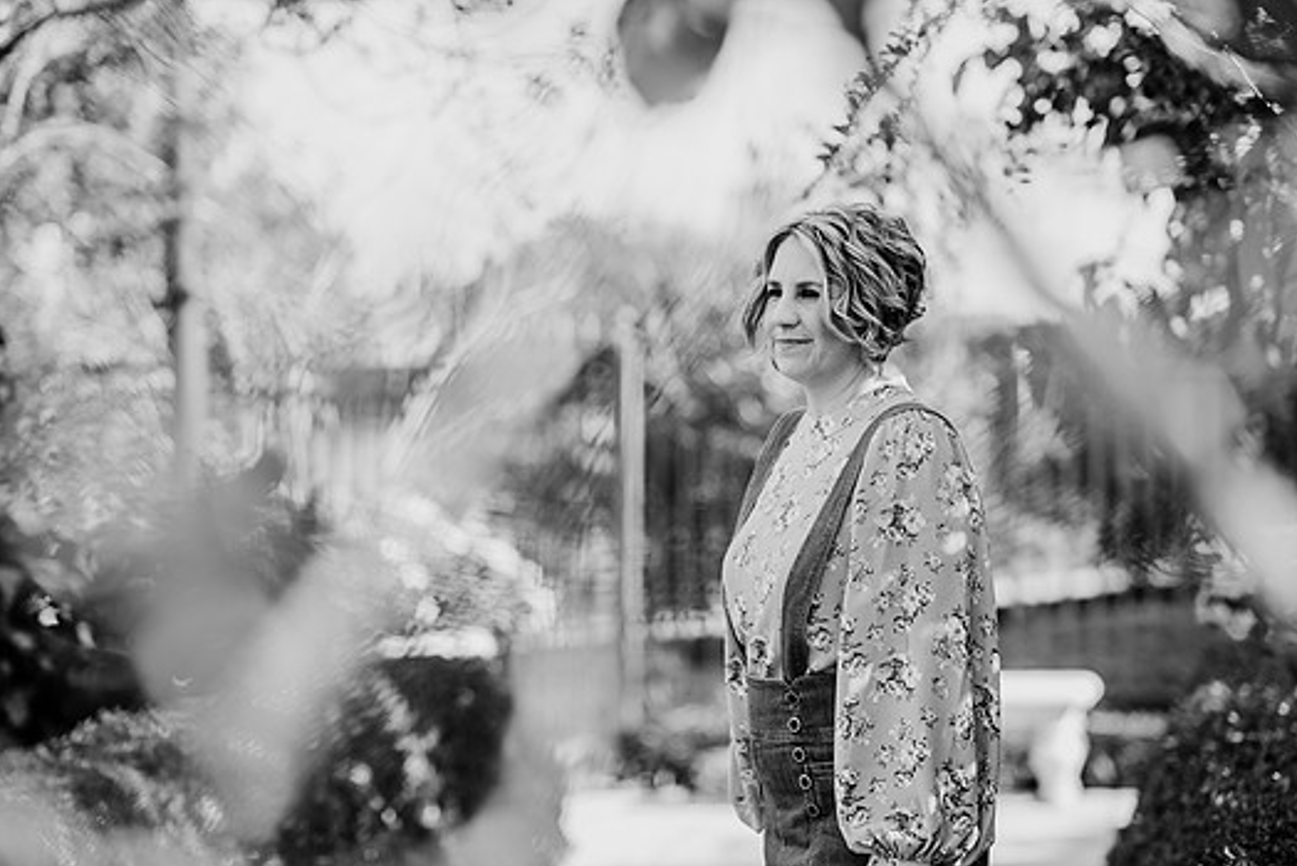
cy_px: 437
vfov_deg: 14.6
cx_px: 597
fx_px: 3388
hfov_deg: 21.7
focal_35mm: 94
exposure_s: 1/800
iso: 125
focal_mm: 85
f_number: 2
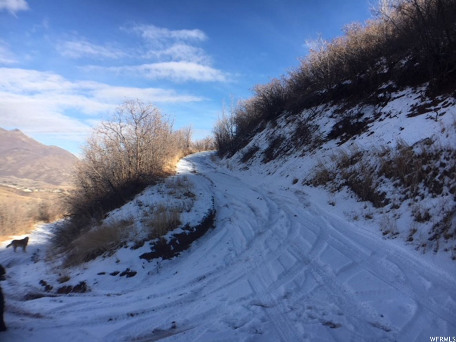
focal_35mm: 29
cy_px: 171
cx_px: 228
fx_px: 382
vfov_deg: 48.2
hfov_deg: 61.7
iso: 25
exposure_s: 1/950
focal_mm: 4.15
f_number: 2.2
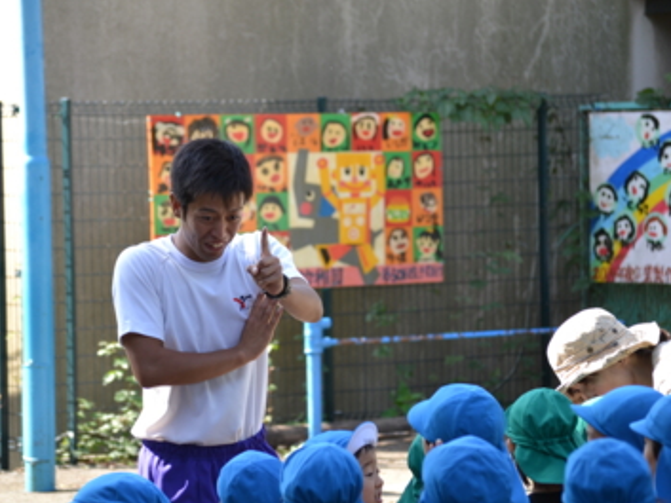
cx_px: 329
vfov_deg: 8.7
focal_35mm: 172
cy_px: 252
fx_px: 3326
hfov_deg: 11.5
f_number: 5.6
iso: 160
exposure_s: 1/125
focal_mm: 105
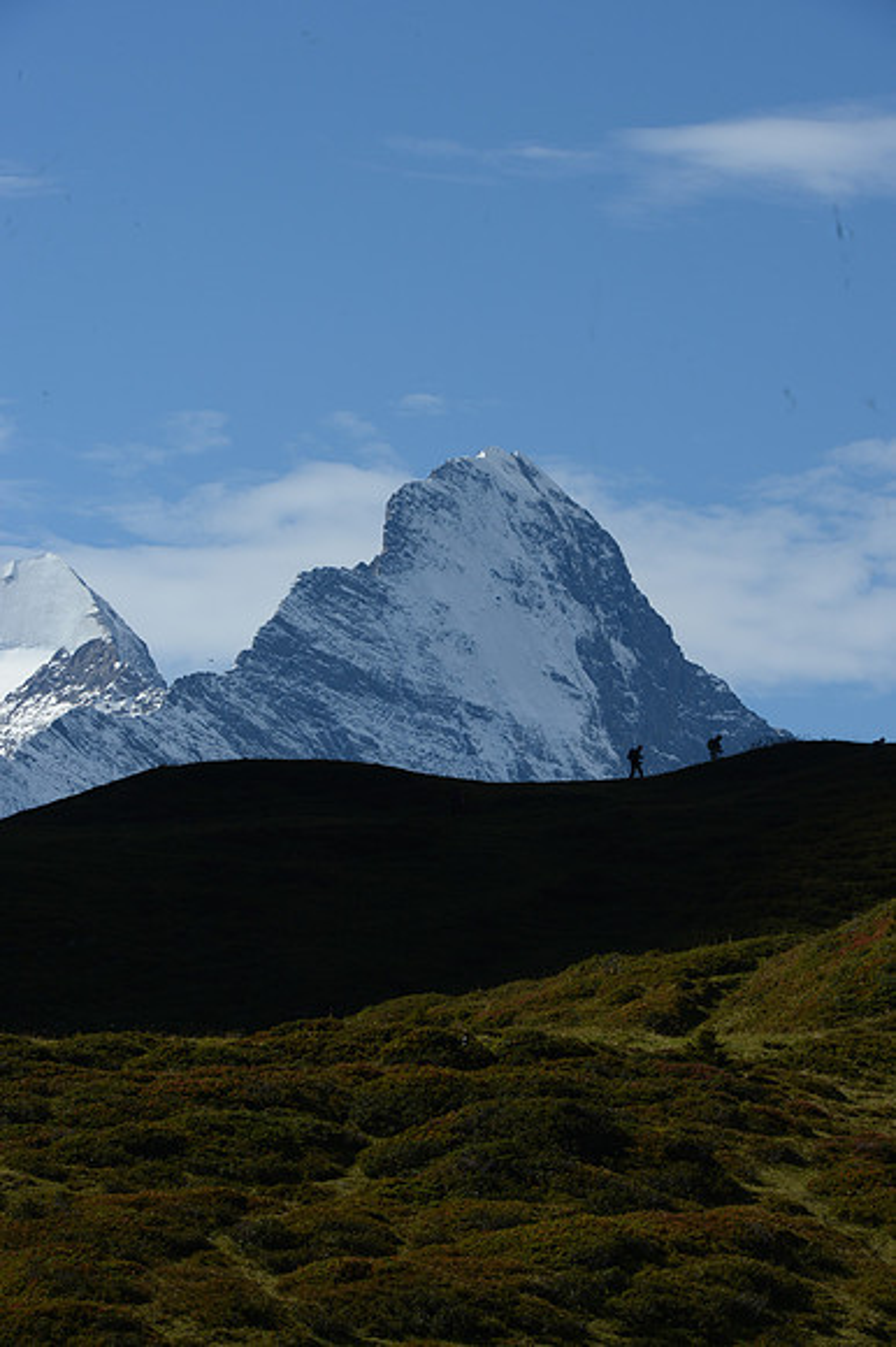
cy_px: 674
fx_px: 7475
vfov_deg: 10.3
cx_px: 448
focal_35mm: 200
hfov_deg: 6.9
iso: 250
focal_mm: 200
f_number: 20
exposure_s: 1/250
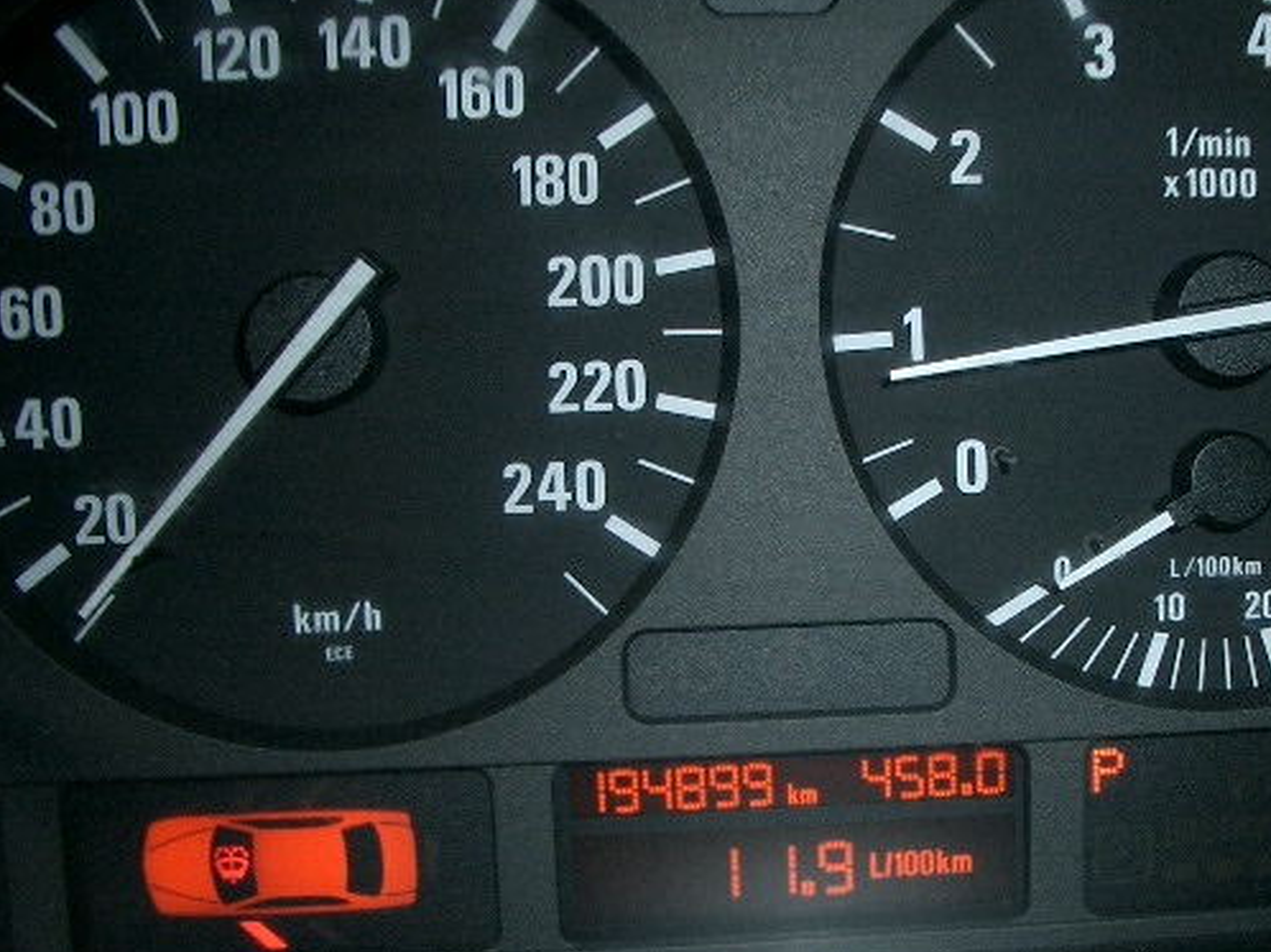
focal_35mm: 45
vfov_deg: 32.1
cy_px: 577
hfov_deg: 41.7
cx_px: 809
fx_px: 1651
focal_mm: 5.8
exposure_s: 1/40
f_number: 2.6
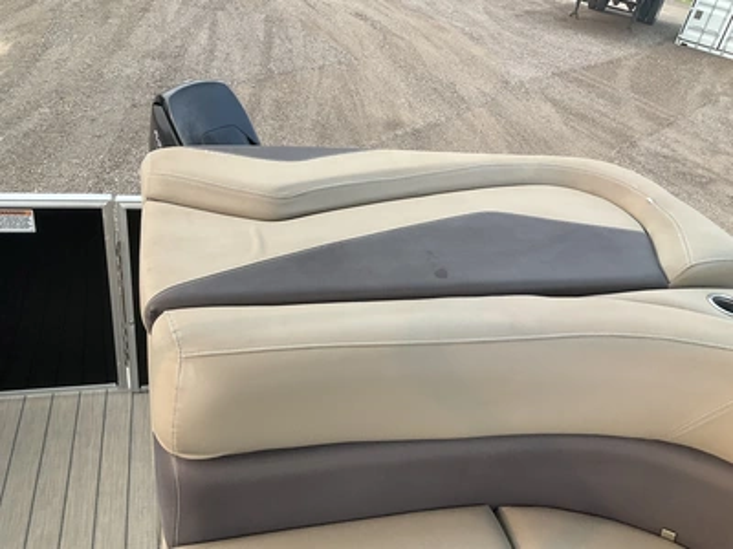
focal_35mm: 29
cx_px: 366
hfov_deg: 61.7
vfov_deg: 48.2
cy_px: 274
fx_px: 614
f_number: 1.8
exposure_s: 1/264
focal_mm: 3
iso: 25
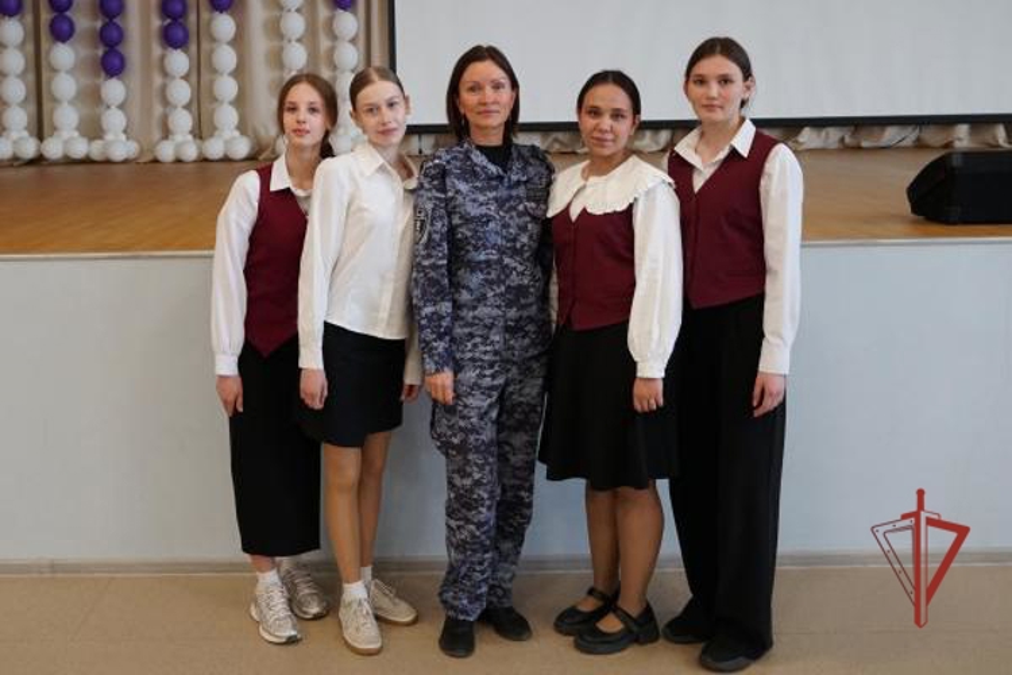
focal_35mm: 27
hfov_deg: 67.4
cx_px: 506
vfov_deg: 47.9
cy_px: 338
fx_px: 759
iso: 1600
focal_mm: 18
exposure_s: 1/160
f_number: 3.5
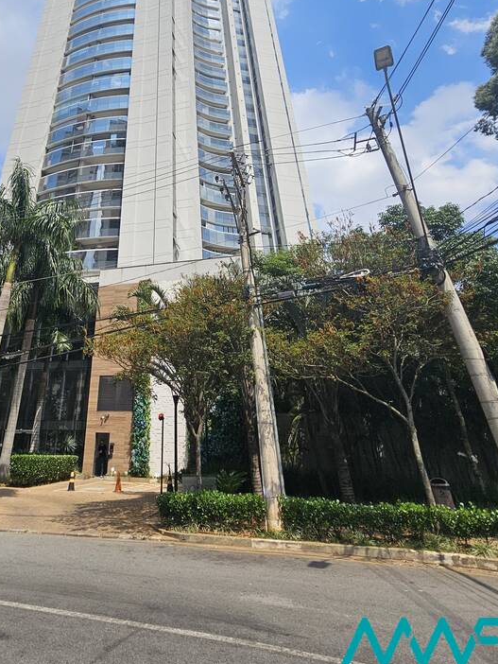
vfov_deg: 77.6
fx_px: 383
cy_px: 195
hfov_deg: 63.5
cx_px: 147
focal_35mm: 20
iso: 50
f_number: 2.2
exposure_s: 1/4187
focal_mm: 2.2
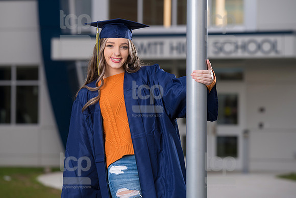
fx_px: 1533
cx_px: 124
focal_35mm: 186
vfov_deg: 7.4
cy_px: 87
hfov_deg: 11.0
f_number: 4.5
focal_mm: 160
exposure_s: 1/250
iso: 160
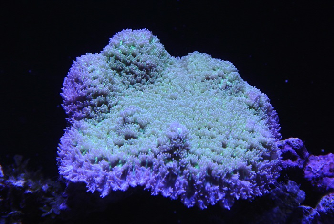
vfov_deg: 19.0
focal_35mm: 72
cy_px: 112
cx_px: 167
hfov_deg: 28.0
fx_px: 669
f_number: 5.6
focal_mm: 26.7
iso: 800
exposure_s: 1/200
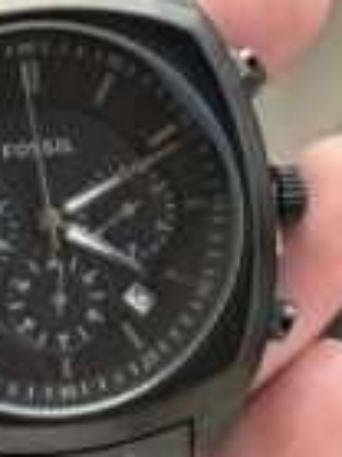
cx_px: 76
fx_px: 1821
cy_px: 335
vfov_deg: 14.3
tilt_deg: -66.8
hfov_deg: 10.7
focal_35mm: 138
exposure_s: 1/368
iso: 64
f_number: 1.78
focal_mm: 6.76
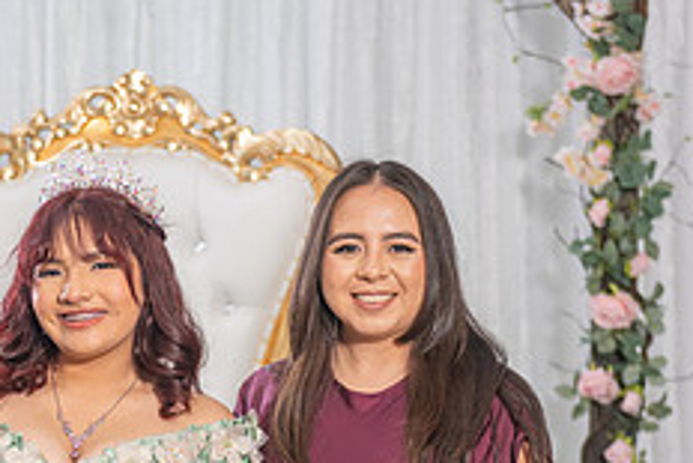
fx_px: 2889
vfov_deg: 9.1
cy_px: 548
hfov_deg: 13.5
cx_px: 45
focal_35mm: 150
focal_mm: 60
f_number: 3.5
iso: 400
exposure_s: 1/160
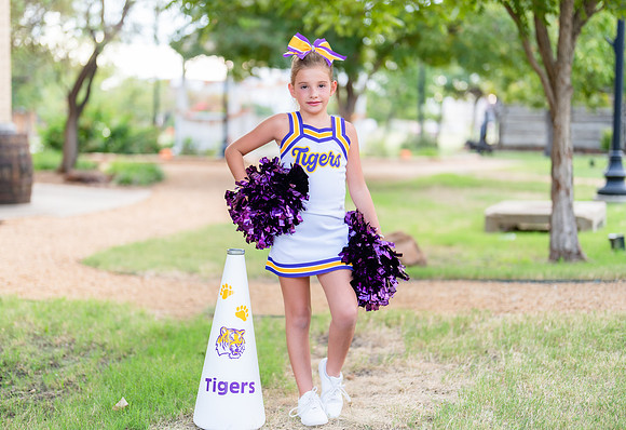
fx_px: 965
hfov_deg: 35.9
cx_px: 287
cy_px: 211
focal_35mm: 55
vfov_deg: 25.1
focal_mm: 50
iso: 100
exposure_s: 1/400
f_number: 1.2
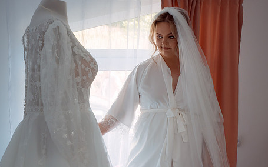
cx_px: 154
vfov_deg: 20.0
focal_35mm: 65
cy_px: 93
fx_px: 475
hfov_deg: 31.5
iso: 800
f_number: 5.6
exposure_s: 1/125
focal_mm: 50
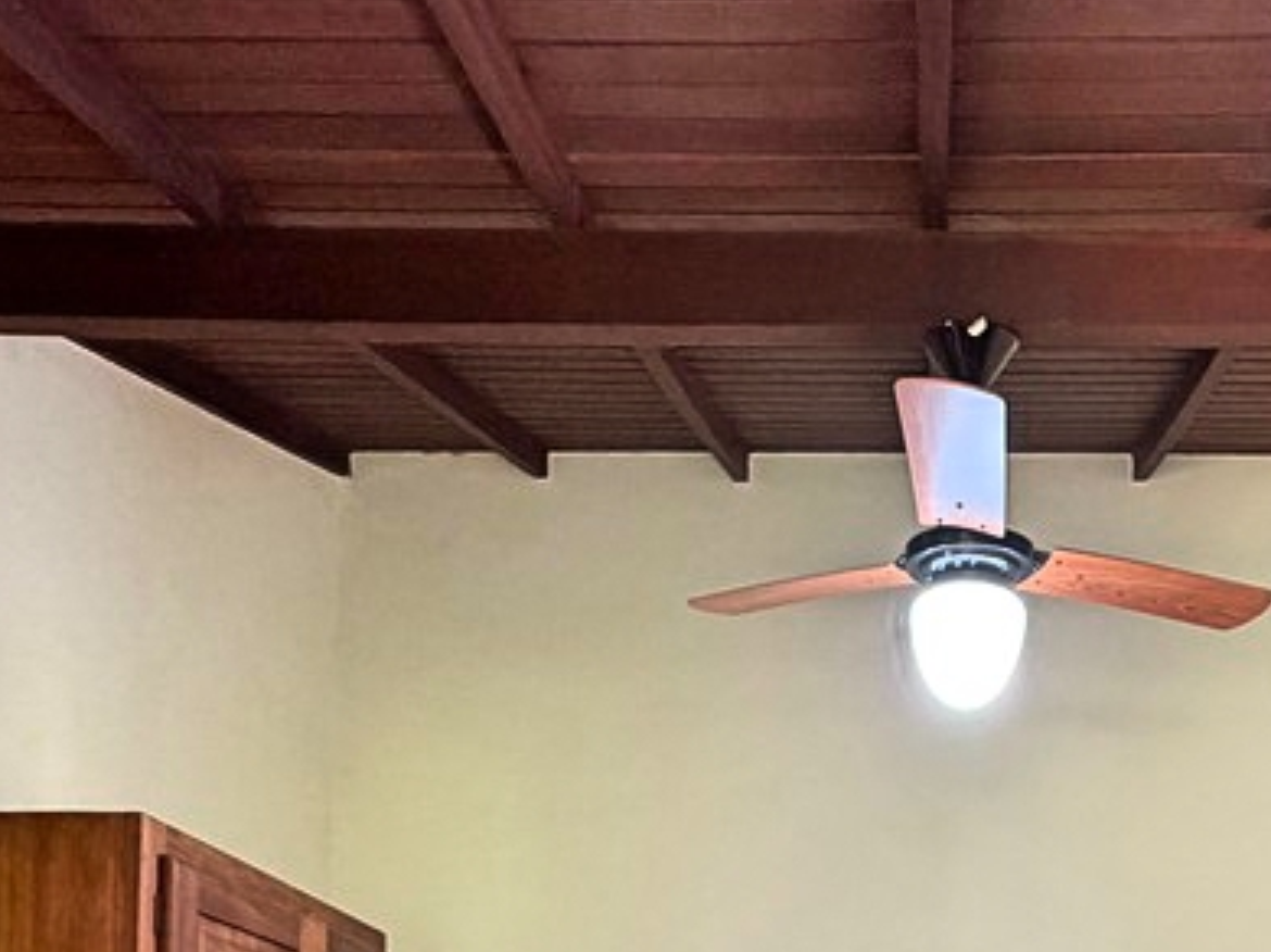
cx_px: 896
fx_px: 1688
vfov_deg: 27.1
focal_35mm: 46
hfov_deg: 40.5
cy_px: 1197
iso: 320
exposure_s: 1/60
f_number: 2.2
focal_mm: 2.22
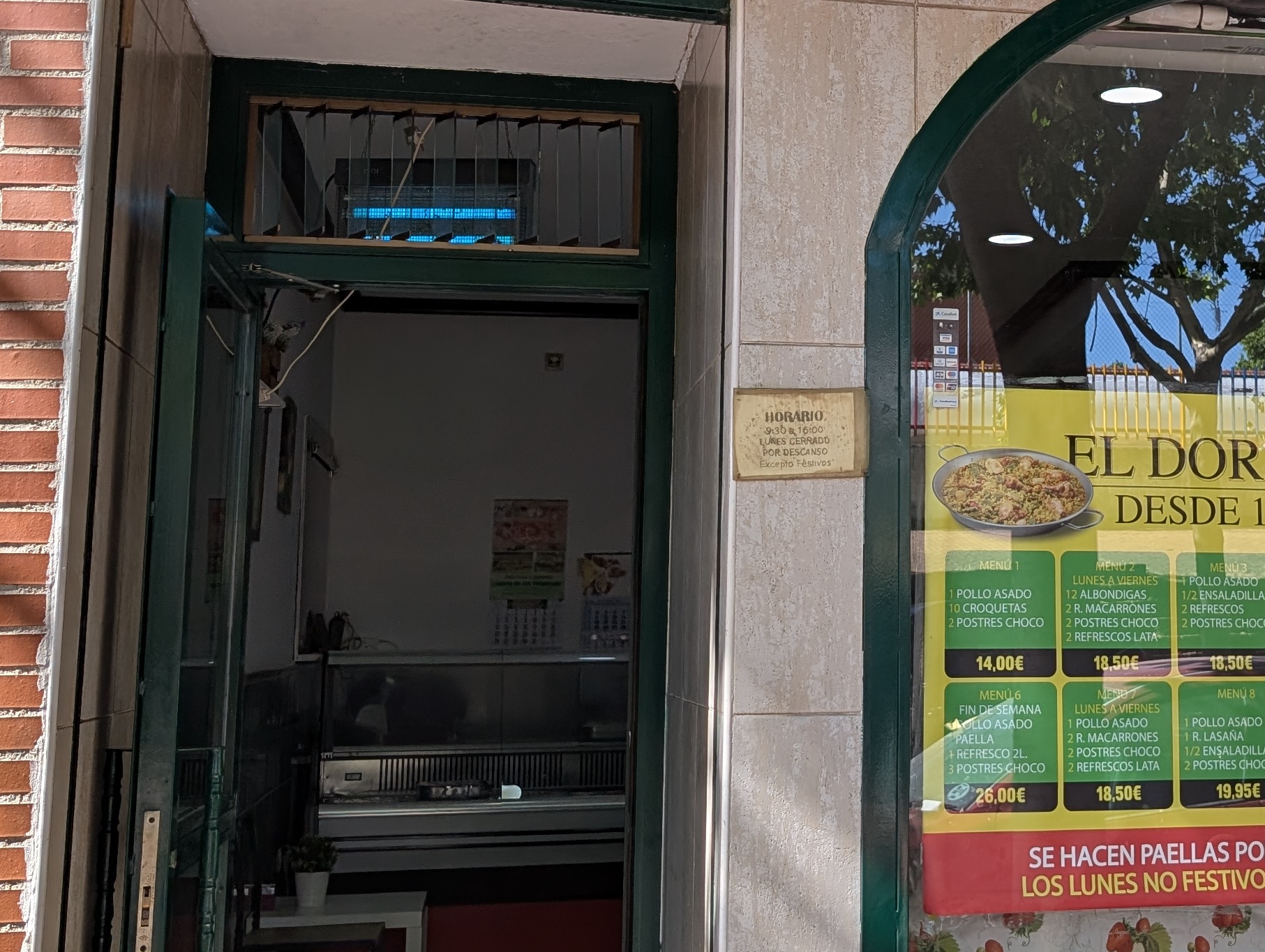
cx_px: 998
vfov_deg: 26.9
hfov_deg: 34.5
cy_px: 319
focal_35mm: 54
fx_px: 1976
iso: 19
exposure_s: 1/257
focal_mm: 6.9
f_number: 1.68
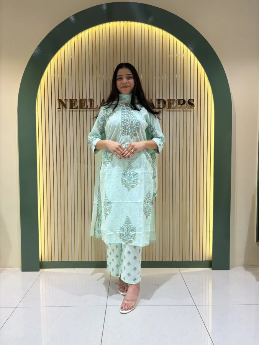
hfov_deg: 53.1
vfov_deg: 67.3
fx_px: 259
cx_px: 130
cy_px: 172
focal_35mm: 26
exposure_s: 1/100
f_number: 1.6
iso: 32
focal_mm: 5.96
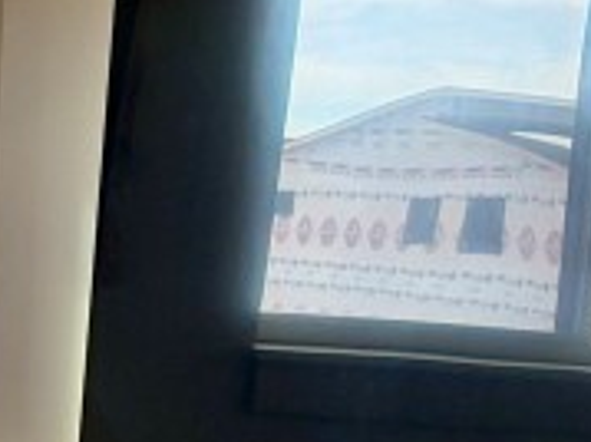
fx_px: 2542
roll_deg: -0.3
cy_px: 465
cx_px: -182
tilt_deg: -6.4
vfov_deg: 9.9
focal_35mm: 149
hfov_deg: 12.8
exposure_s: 1/120
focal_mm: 5.96
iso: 100
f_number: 1.6
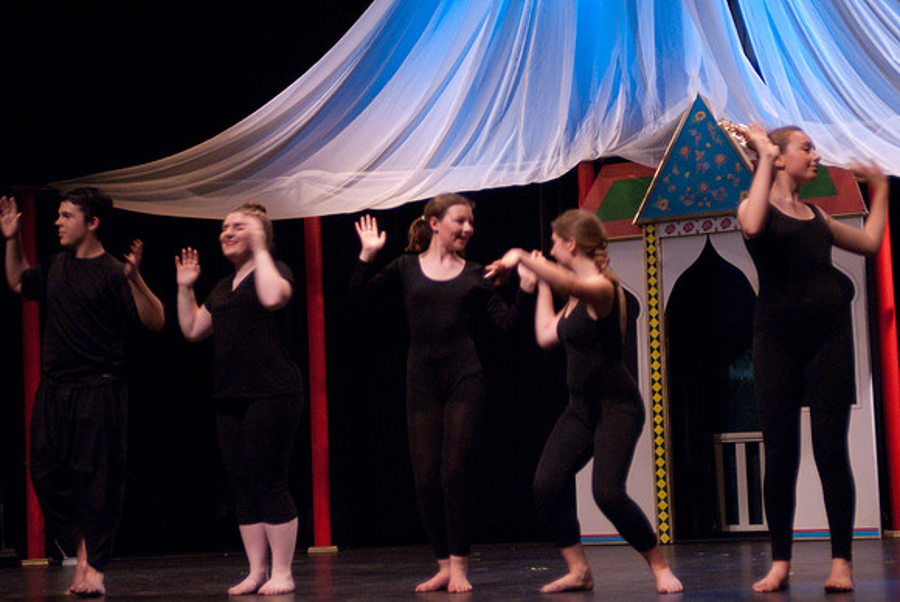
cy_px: 301
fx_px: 1877
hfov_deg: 27.0
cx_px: 450
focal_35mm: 75
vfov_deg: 18.2
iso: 1250
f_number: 2.8
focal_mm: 50
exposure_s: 1/60
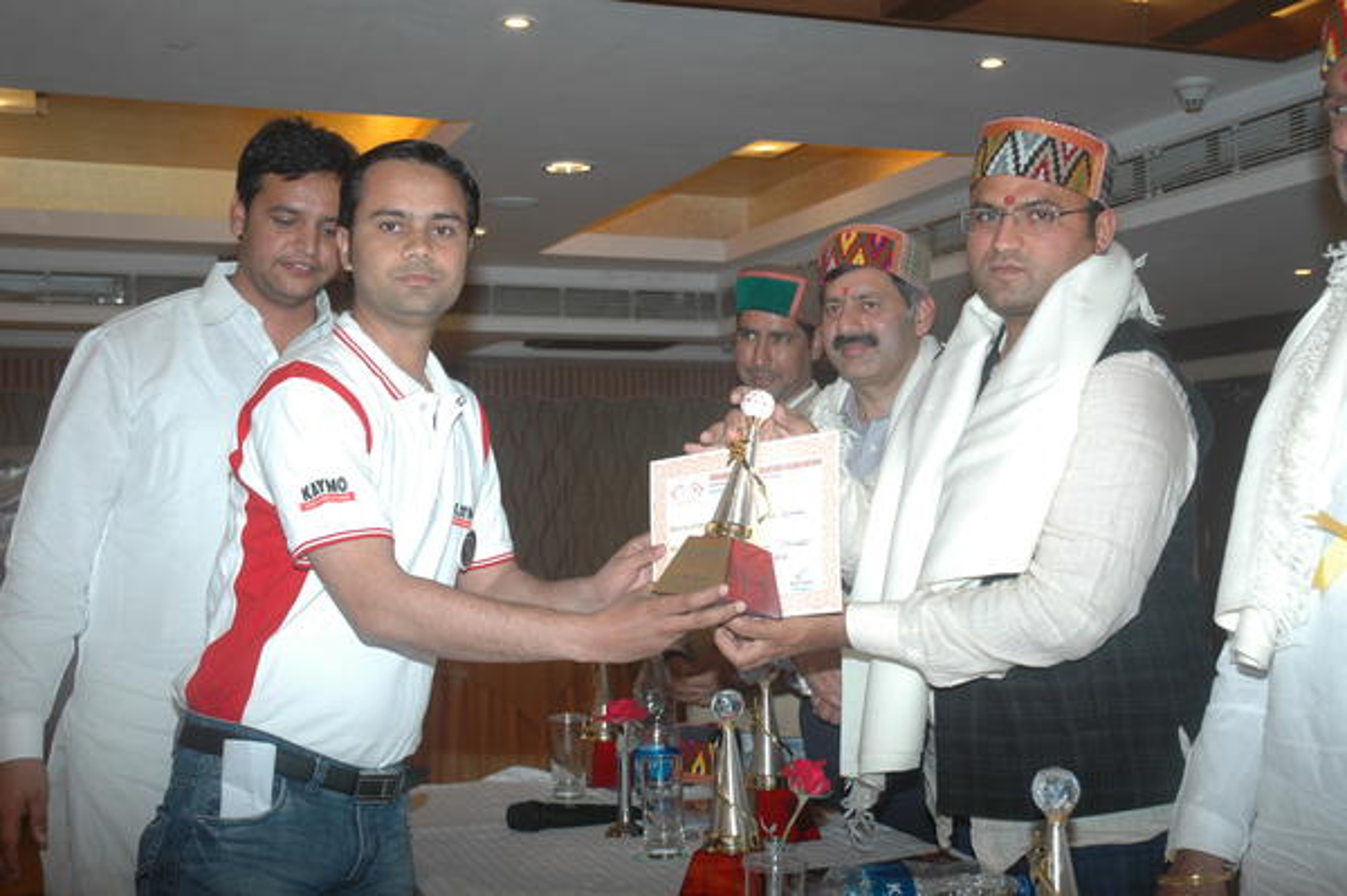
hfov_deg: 42.4
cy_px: 448
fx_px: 1738
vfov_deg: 28.9
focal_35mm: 46
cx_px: 674
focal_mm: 31
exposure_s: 1/60
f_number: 4.5
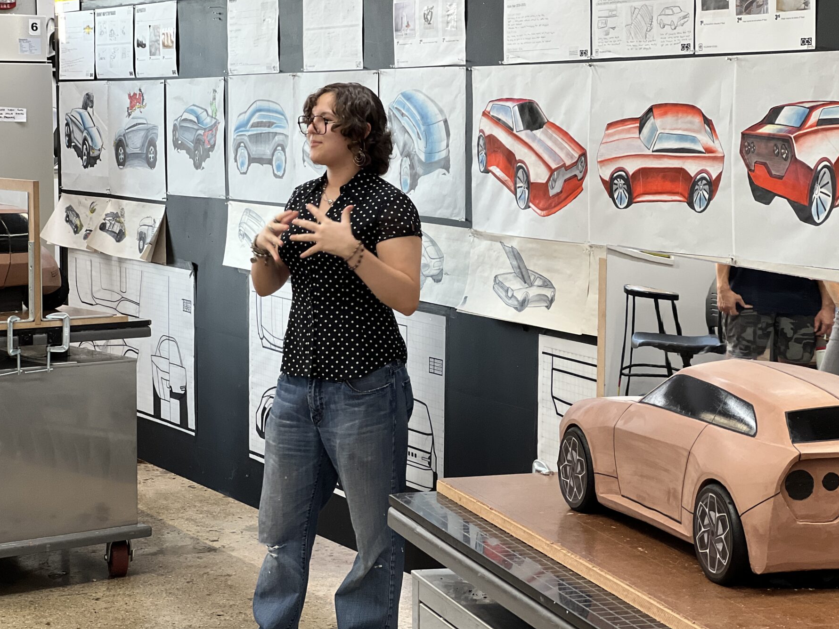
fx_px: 2012
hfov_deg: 23.6
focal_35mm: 83
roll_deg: -0.1
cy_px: 314
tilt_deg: -4.6
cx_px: 441
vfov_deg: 17.8
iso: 80
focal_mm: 9
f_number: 2.8
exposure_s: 1/62
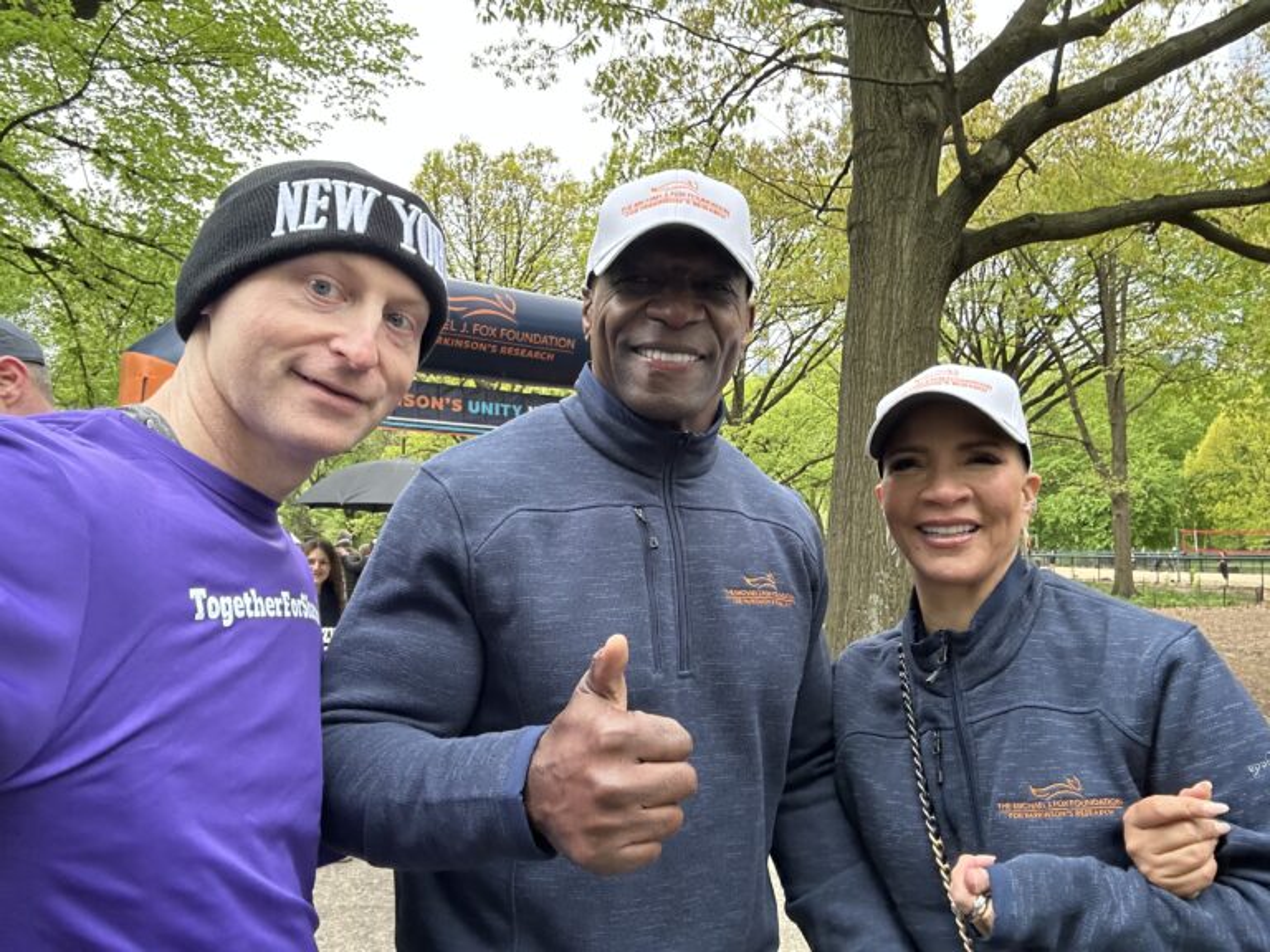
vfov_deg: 58.9
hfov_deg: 73.9
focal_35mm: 23
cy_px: 476
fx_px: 844
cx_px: 635
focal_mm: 2.69
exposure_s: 1/112
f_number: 1.9
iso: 80
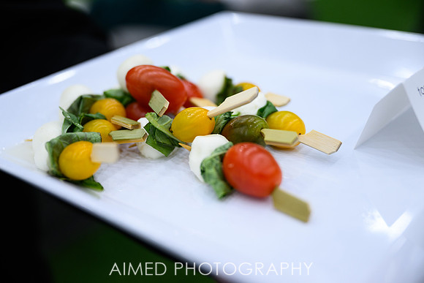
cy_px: 142
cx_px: 212
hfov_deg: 42.7
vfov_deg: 29.3
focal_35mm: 46
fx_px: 542
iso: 800
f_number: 2.8
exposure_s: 1/250
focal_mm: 46
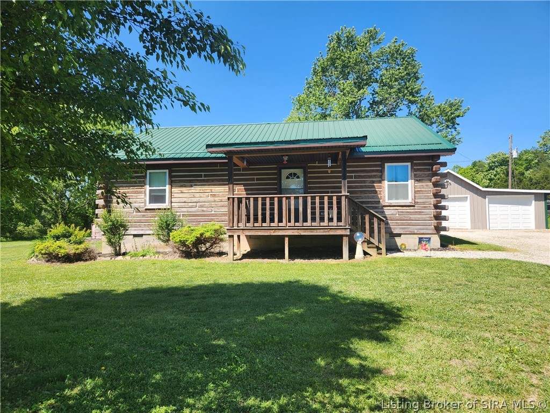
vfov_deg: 58.9
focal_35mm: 23
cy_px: 206
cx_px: 275
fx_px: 365
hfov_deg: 73.9
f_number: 1.8
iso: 20
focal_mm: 5.4
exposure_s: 1/929
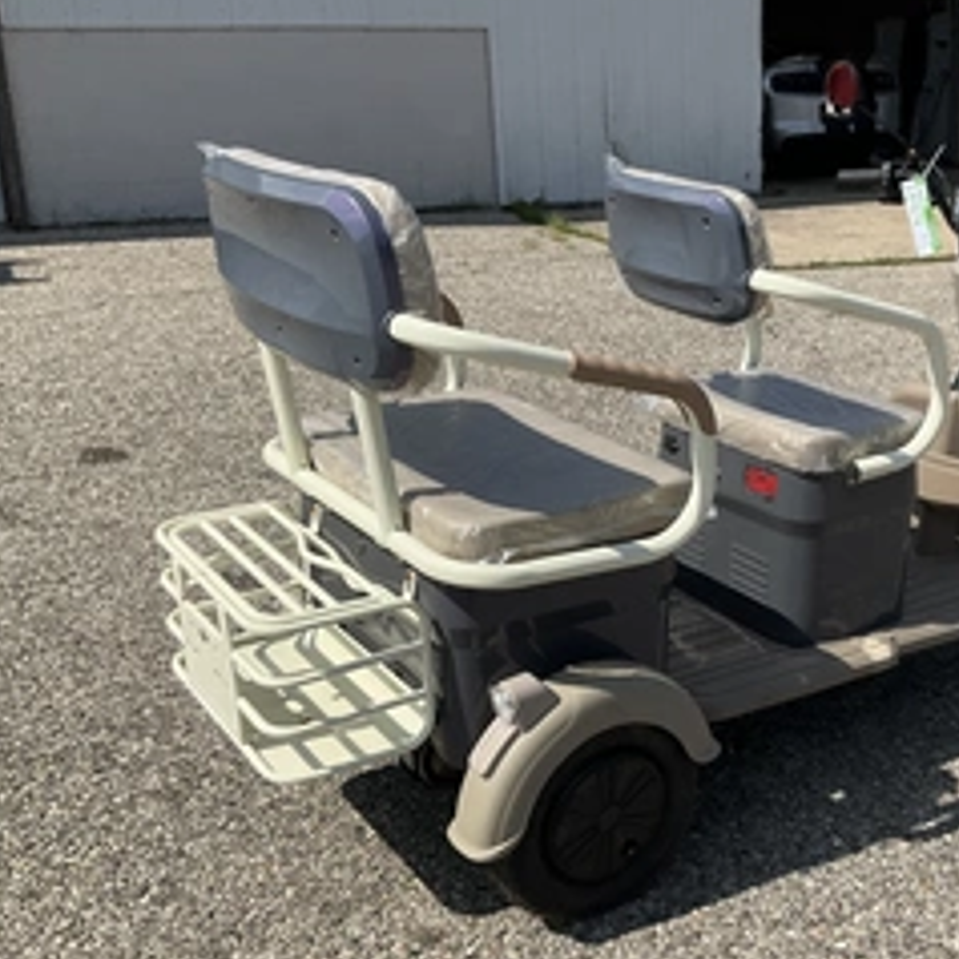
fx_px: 1348
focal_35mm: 43
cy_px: 540
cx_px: 681
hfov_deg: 38.5
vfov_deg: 39.1
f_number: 1.8
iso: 25
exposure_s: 1/2427
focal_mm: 3
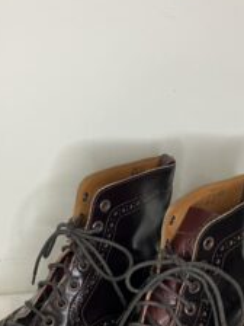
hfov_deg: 29.1
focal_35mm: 50
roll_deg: -0.8
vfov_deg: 36.5
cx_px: 115
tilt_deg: -34.2
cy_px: 274
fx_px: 470
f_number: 1.8
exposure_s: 1/50
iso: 64
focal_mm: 3.99
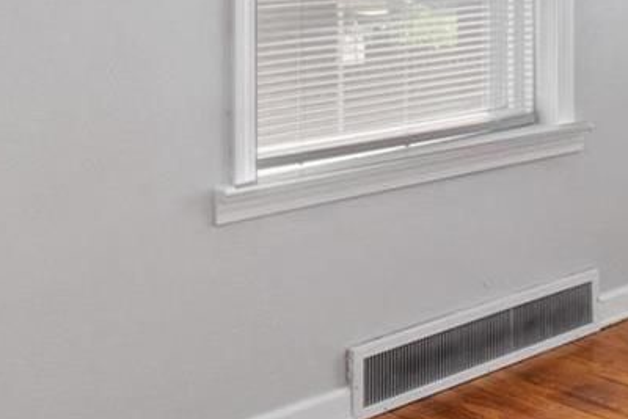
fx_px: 1117
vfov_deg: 20.2
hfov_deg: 25.4
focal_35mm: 64
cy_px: -47
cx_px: 885
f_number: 10
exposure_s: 1/10
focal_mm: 8
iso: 400
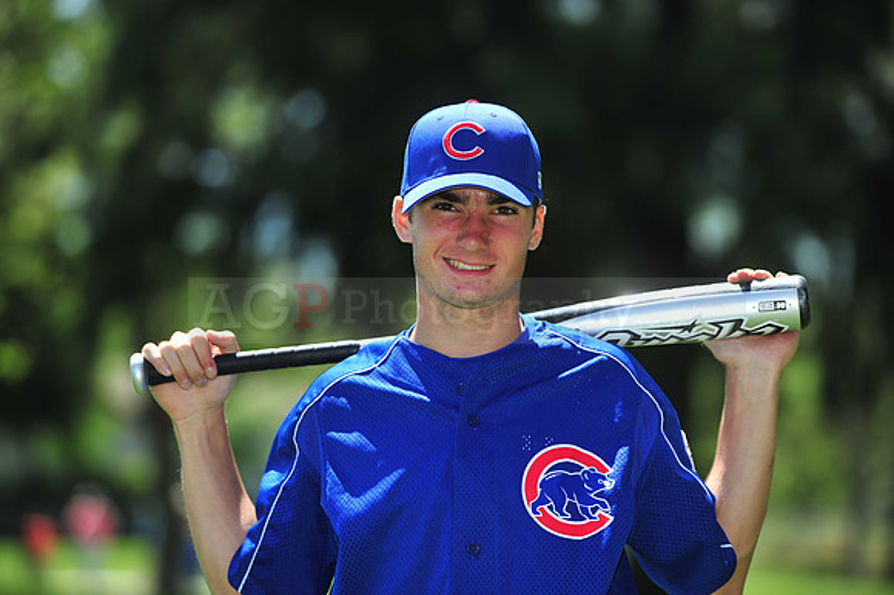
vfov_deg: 6.9
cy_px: 298
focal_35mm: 200
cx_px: 447
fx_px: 4964
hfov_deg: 10.3
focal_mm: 200
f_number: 4.5
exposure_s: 1/1250
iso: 200
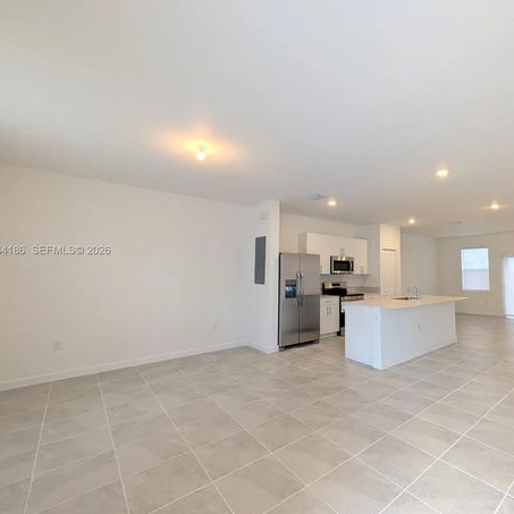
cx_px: 331
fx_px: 252
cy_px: 251
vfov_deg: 91.1
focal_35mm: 15
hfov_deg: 88.7
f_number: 1.7
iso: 99
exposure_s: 1/120
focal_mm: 2.02
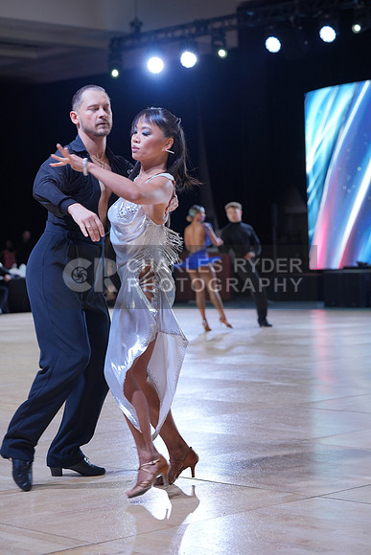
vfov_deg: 24.2
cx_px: 186
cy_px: 278
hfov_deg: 16.3
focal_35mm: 84
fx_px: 1298
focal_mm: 84
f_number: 4.5
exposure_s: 1/400
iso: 800
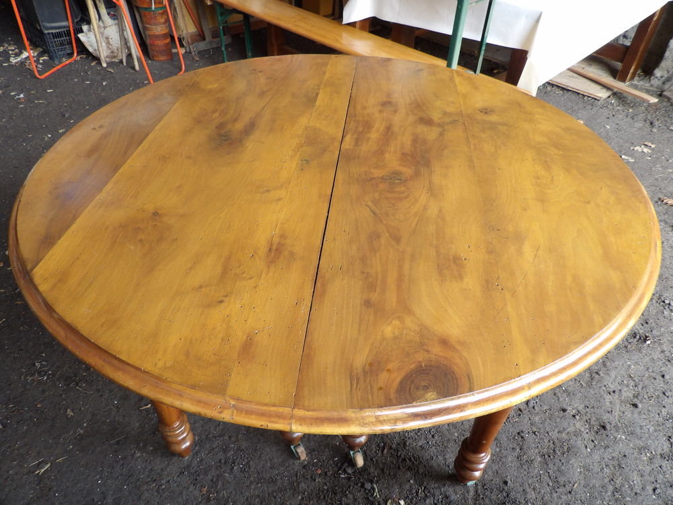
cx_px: 336
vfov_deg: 56.8
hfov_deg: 71.6
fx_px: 467
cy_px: 252
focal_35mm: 24
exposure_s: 1/33
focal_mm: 4.3
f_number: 3.2
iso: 187
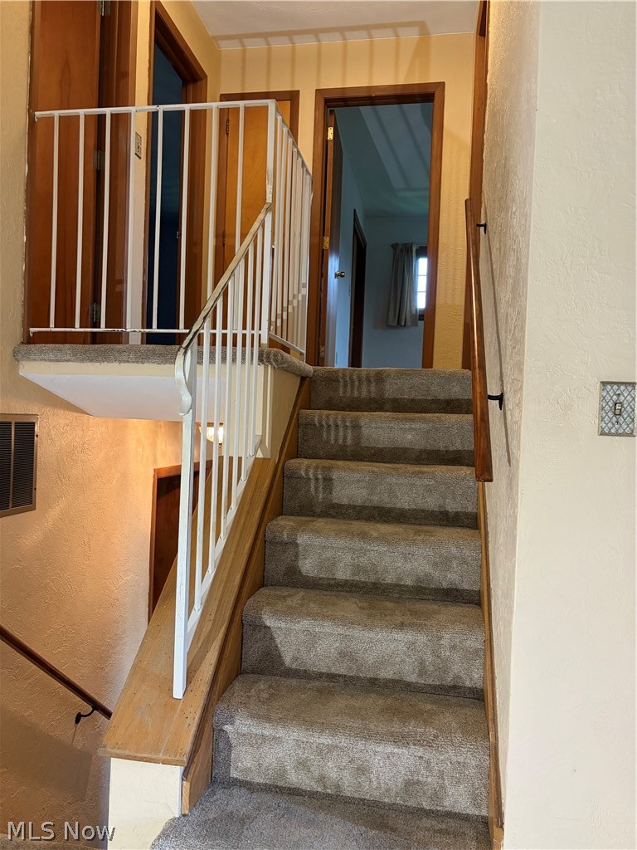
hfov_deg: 53.1
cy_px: 425
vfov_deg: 67.3
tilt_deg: -1.1
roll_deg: -1.6
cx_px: 318
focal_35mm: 26
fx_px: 638
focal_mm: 5.96
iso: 320
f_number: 1.6
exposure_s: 1/60
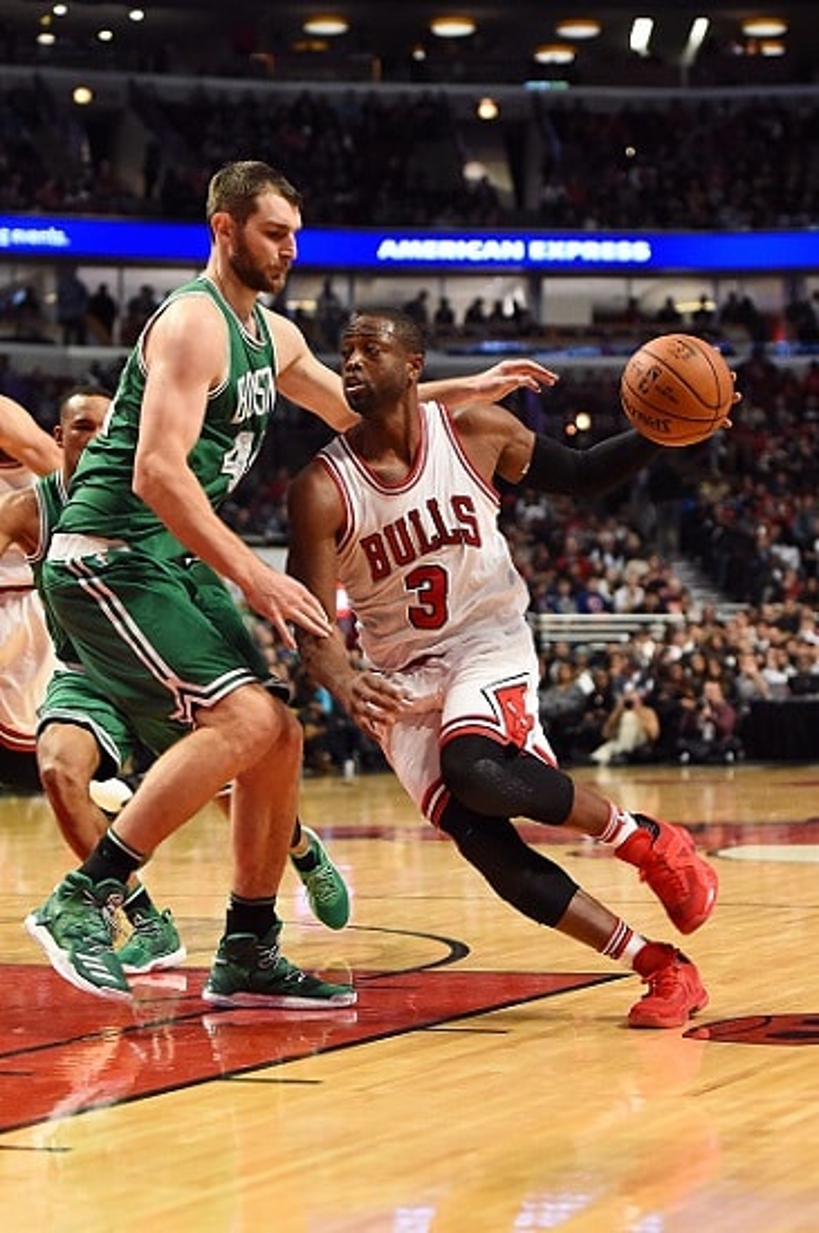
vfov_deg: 28.9
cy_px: 616
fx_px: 2396
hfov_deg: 19.4
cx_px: 410
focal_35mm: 70
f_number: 2.8
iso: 5000
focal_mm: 70
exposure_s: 1/800
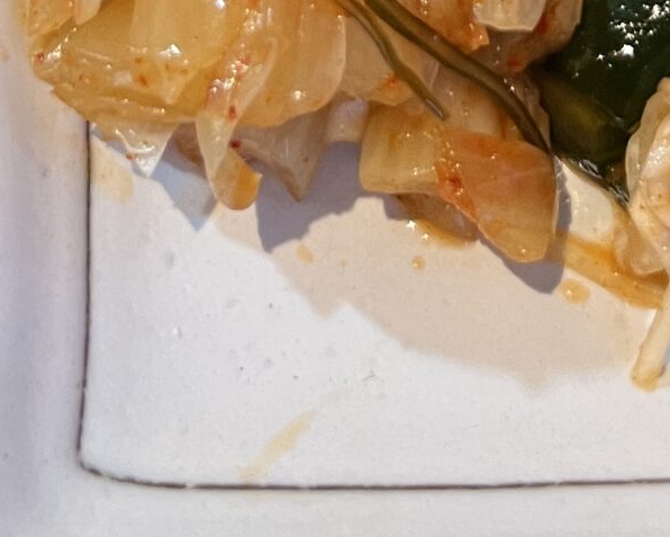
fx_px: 2162
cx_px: 228
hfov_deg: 17.6
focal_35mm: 109
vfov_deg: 11.9
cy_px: -669
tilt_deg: -48.3
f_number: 1.6
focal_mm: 5.1
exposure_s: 1/50
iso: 160
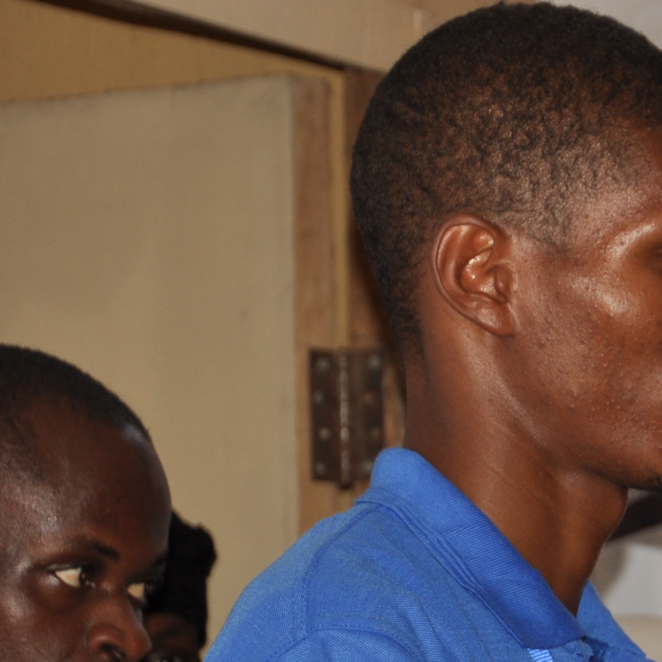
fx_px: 7378
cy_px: 710
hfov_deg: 5.1
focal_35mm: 341
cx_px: 710
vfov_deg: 5.1
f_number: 5.3
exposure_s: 1/60
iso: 200
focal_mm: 80
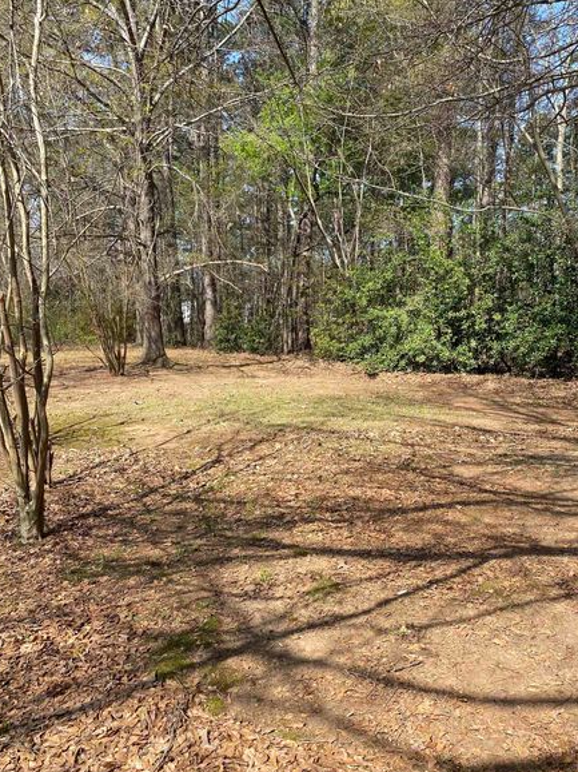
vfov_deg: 60.0
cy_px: 401
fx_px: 668
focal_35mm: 30
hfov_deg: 46.7
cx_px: 316
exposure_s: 1/1287
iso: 32
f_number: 1.8
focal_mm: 4.25
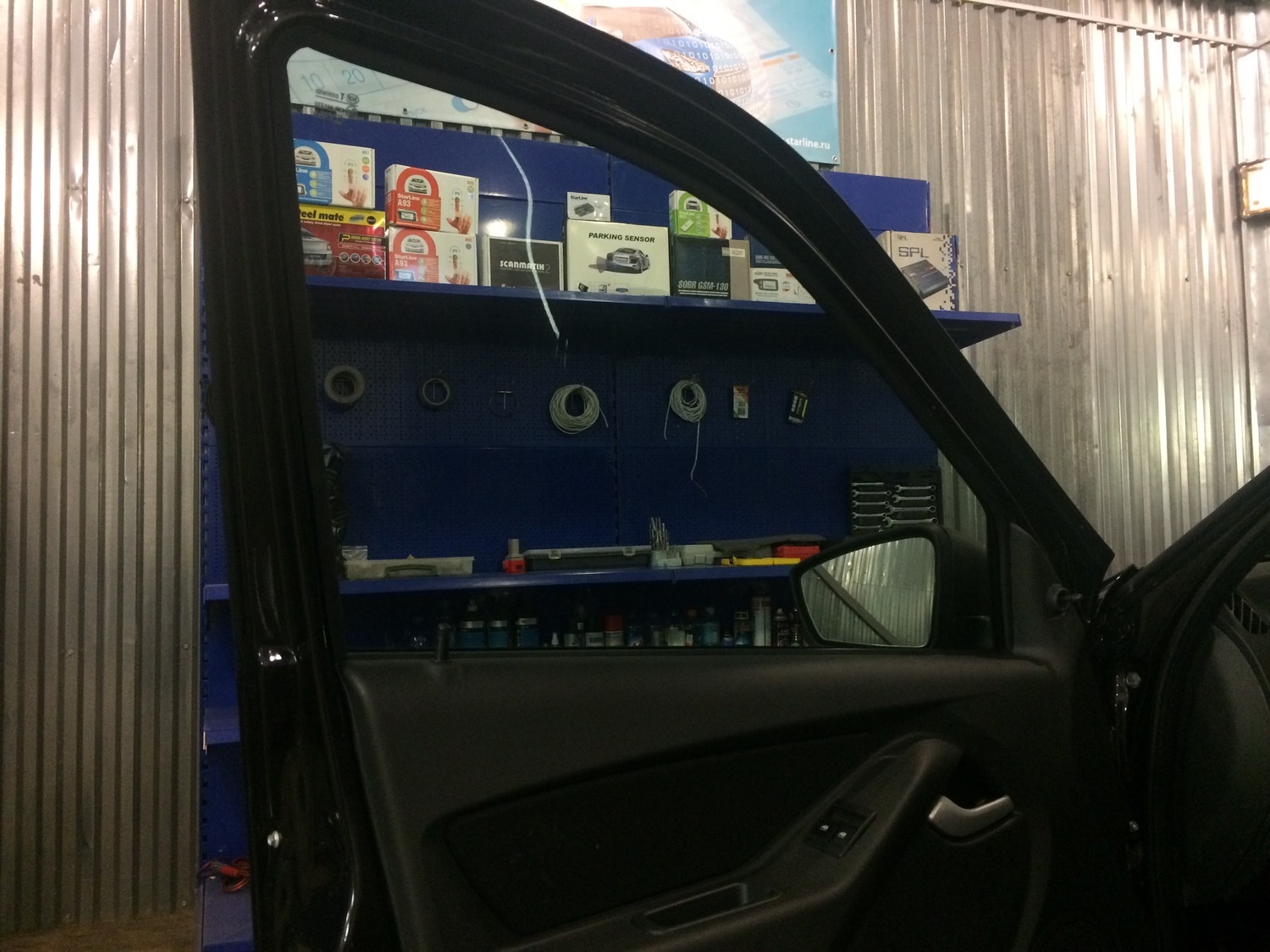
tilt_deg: +3.2
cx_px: 635
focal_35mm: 29
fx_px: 1064
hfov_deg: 61.7
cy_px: 476
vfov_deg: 48.2
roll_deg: -0.1
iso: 250
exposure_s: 1/25
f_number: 2.2
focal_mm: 4.15
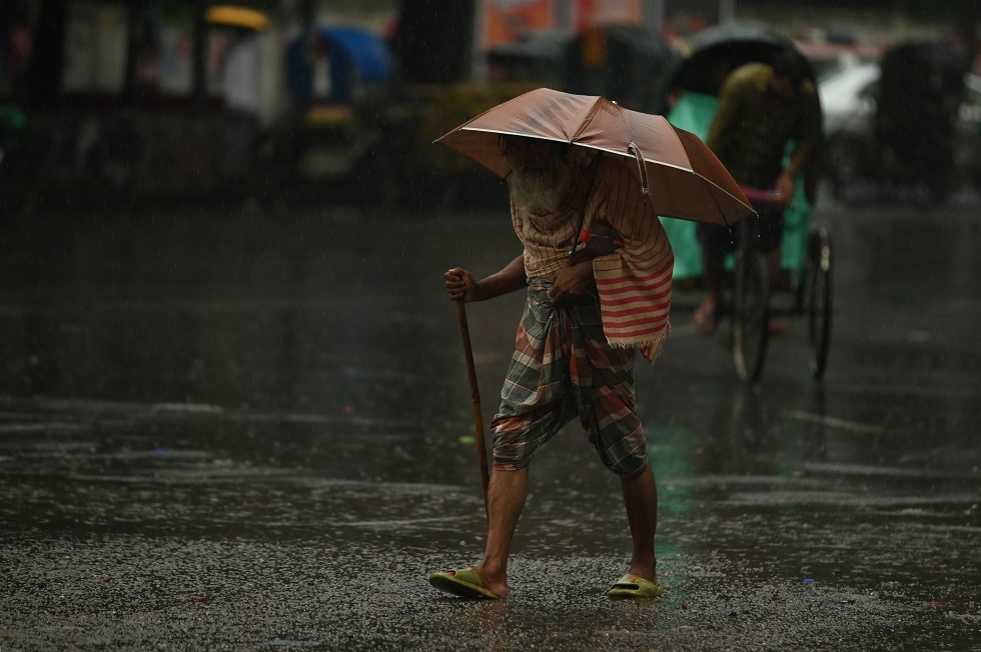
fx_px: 5446
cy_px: 326
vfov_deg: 6.9
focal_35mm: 200
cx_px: 490
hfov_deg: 10.3
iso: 640
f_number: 2.8
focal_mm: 200
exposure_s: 1/500
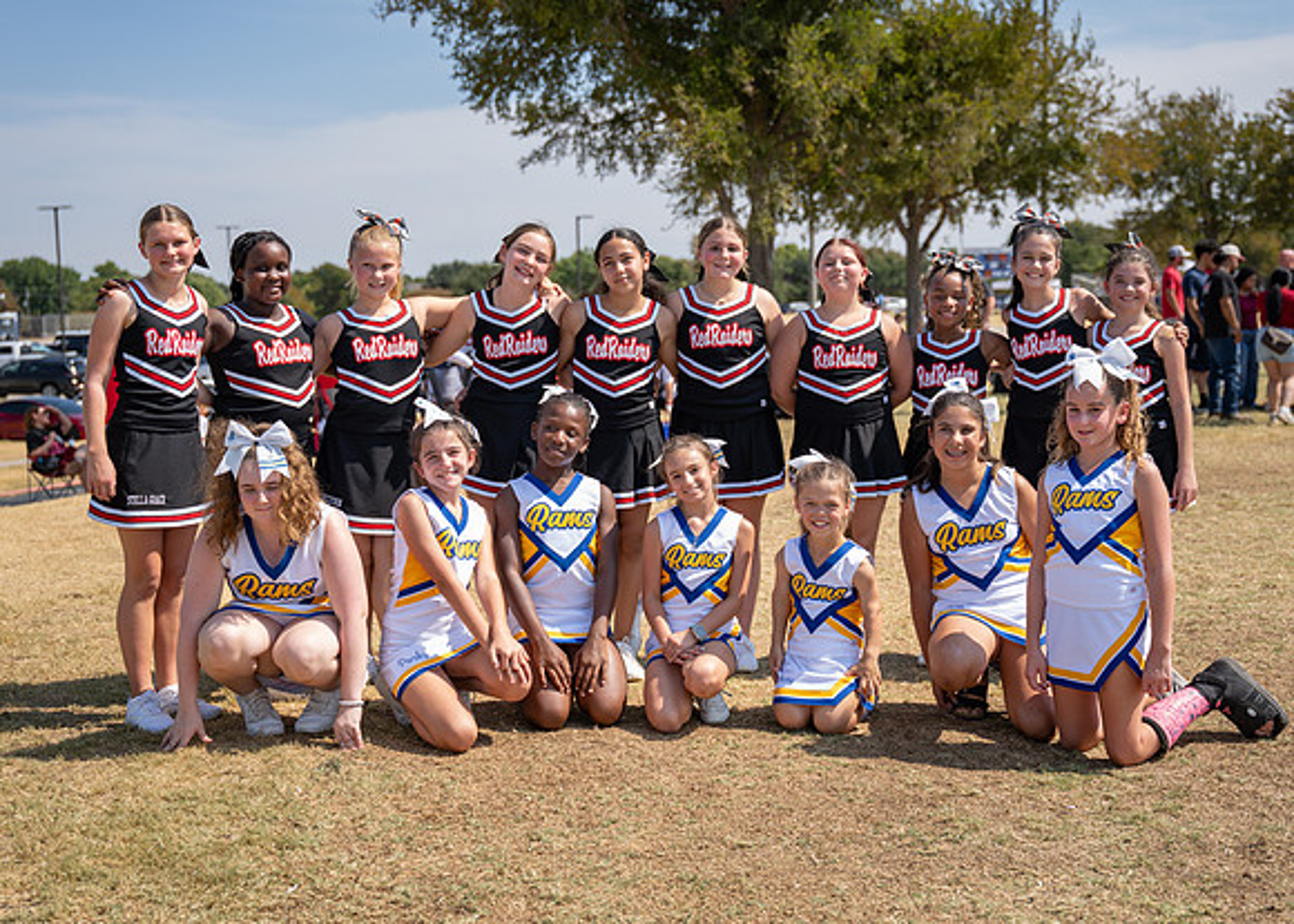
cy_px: 445
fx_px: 1728
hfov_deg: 41.0
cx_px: 678
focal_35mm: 47
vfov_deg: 29.9
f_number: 2.8
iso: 80
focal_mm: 39.7
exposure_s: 1/1600
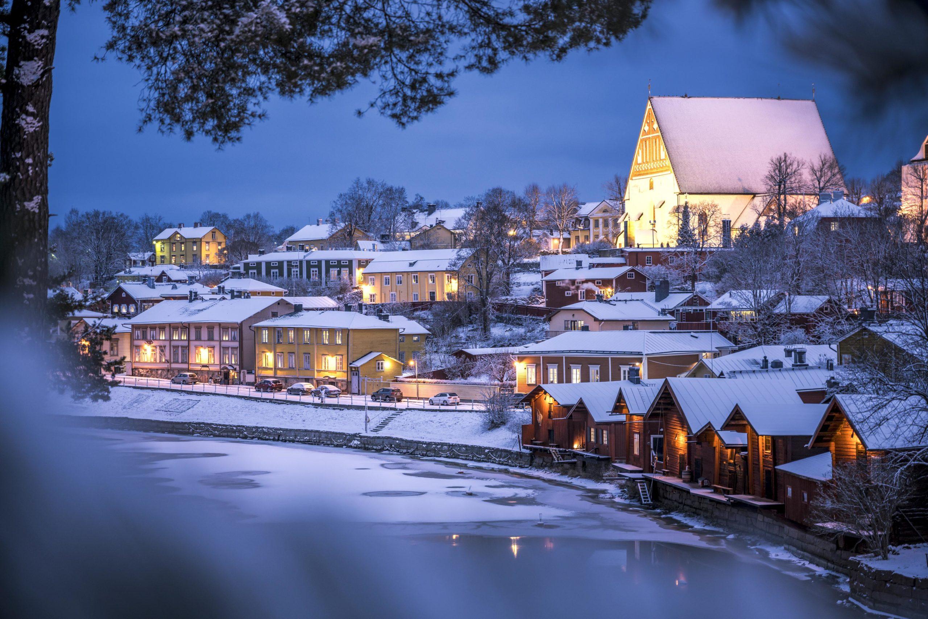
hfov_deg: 28.8
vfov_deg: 19.5
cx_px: 464
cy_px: 310
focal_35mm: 70
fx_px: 1804
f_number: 4
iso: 320
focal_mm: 70
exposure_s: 1/3
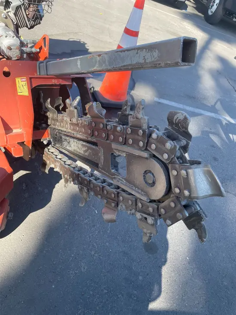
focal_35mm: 26
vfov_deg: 67.3
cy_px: 158
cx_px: 118
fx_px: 236
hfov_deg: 53.1
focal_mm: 4.2
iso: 32
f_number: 1.6
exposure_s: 1/629
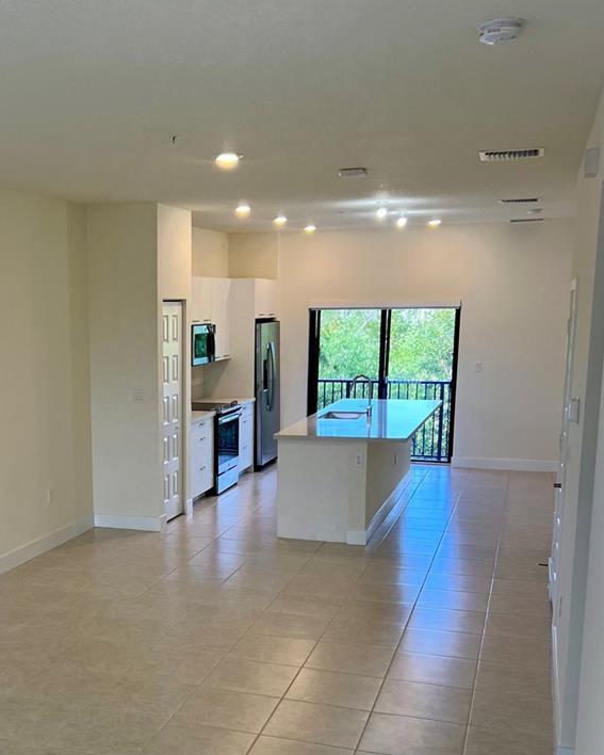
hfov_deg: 34.2
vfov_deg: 42.5
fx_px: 960
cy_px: 481
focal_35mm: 43
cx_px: 154
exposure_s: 1/125
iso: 64
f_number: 1.5
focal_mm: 5.7
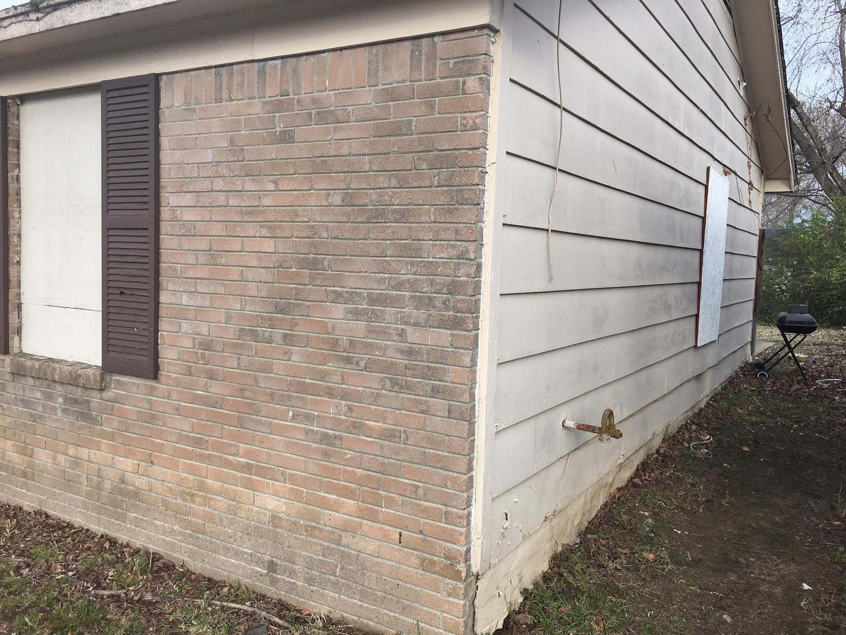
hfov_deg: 61.7
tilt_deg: -2.3
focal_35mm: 29
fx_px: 709
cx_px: 423
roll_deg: -3.6
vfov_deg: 48.2
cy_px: 318
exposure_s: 1/334
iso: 25
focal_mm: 4.15
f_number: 2.2
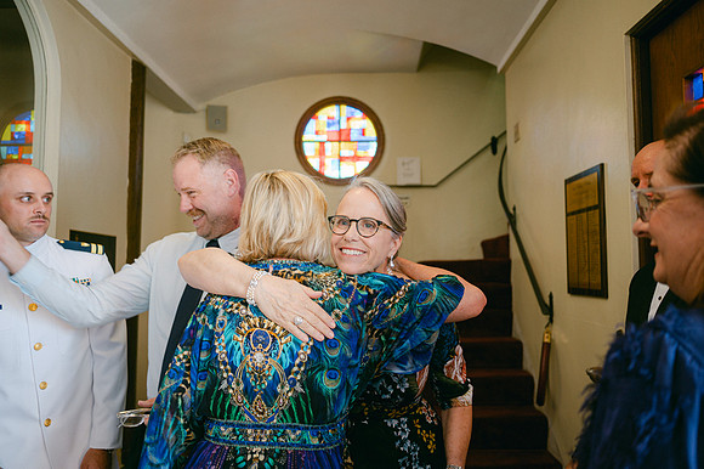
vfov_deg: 46.2
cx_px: 352
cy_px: 234
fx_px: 549
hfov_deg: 65.3
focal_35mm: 28
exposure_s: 1/125
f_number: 2.8
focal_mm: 28
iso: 450
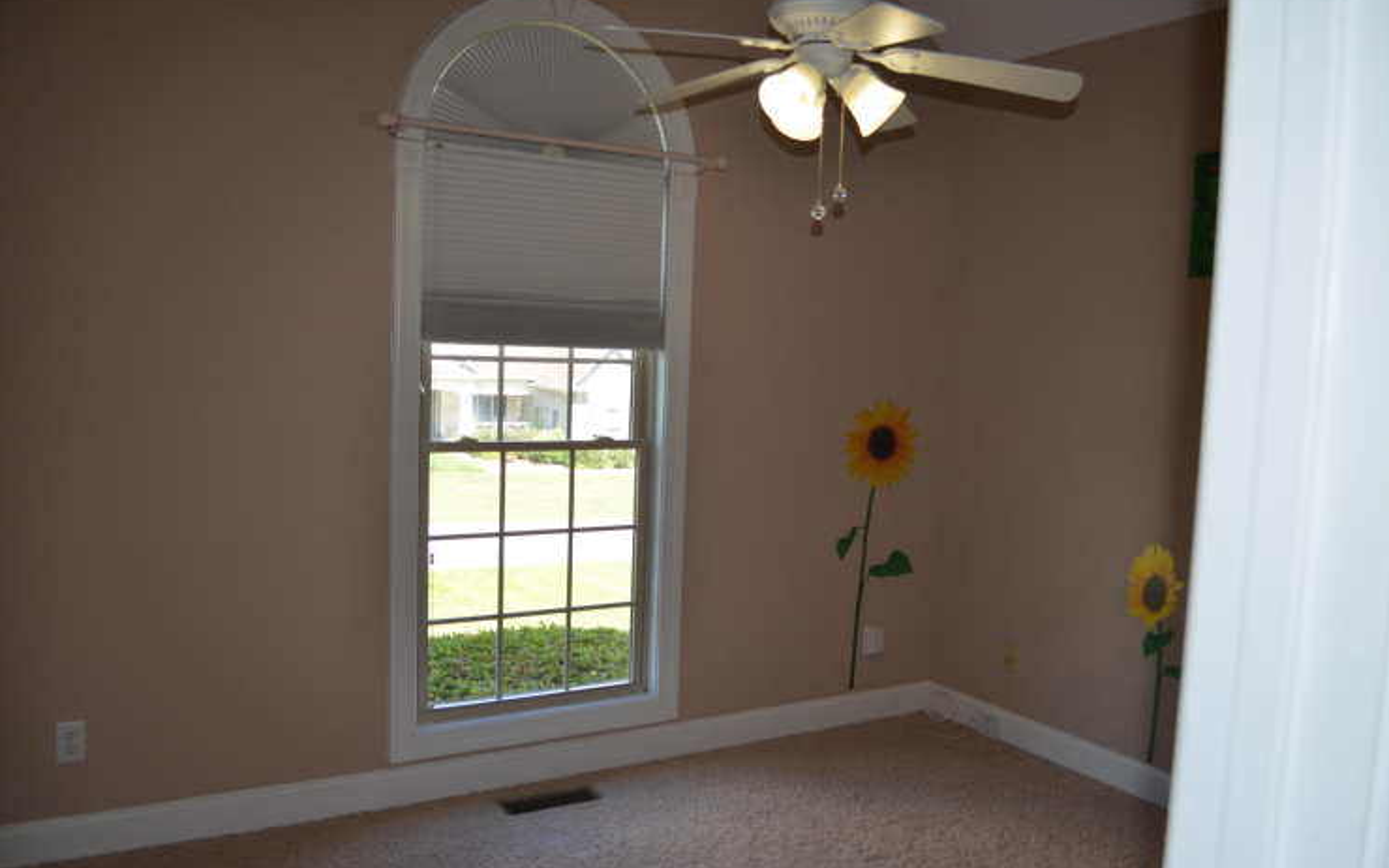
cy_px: 456
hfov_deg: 66.4
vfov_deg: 44.6
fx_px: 1060
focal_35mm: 28
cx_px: 707
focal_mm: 18
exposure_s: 1/200
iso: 180
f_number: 3.5
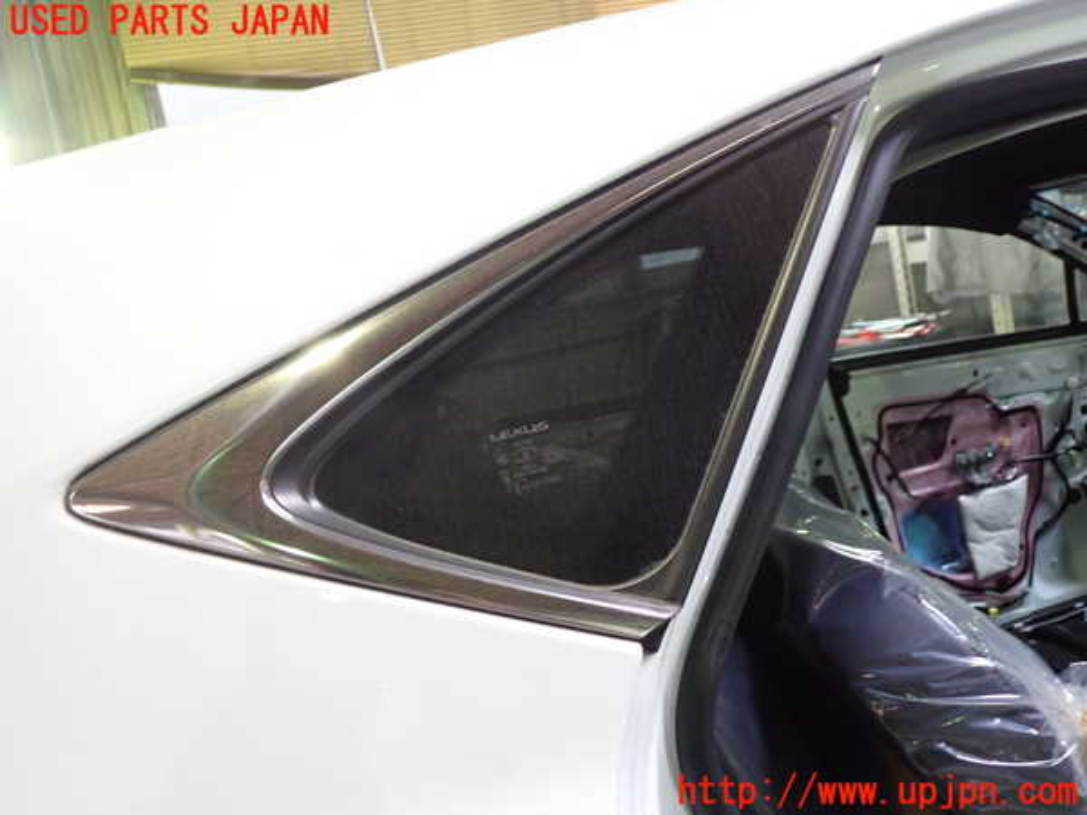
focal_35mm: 30
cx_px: 544
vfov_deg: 46.8
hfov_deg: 60.0
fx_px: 942
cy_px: 408
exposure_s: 1/30
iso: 400
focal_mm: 5.4
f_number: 2.3
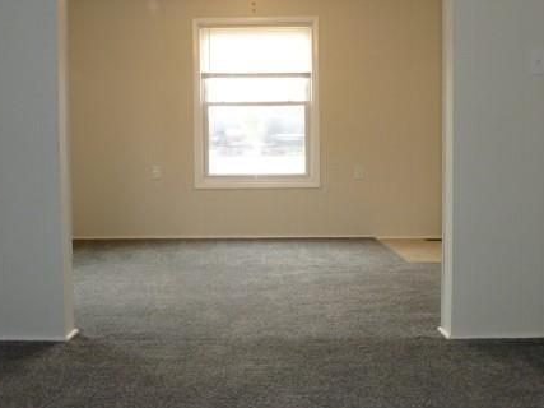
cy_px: 182
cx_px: 227
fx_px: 660
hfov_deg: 44.6
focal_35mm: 42
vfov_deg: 34.3
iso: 250
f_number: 3.3
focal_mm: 5
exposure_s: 1/30
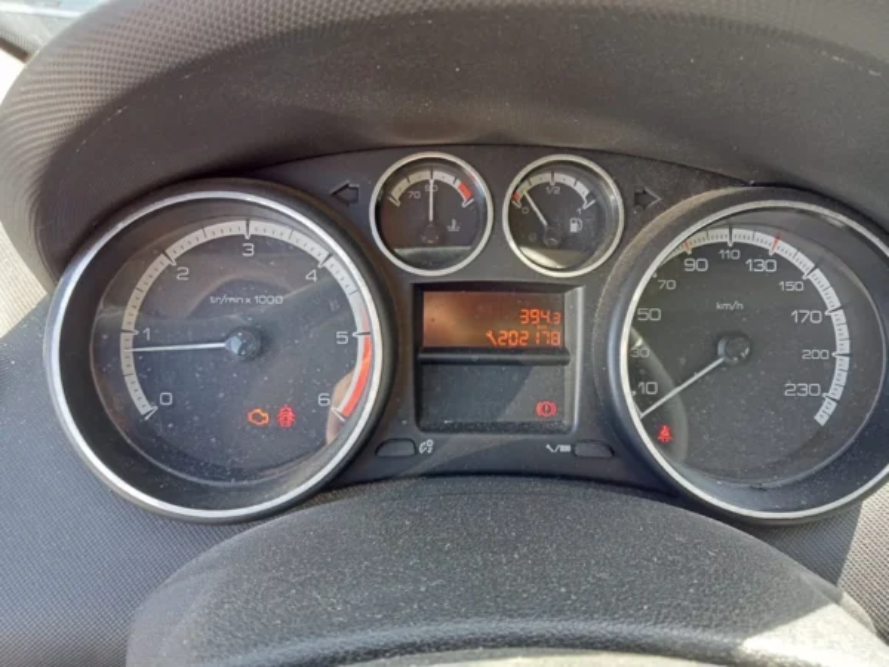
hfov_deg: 63.4
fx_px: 719
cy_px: 334
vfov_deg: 49.7
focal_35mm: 28
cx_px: 444
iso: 150
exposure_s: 1/33.3
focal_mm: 3.46
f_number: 2.2
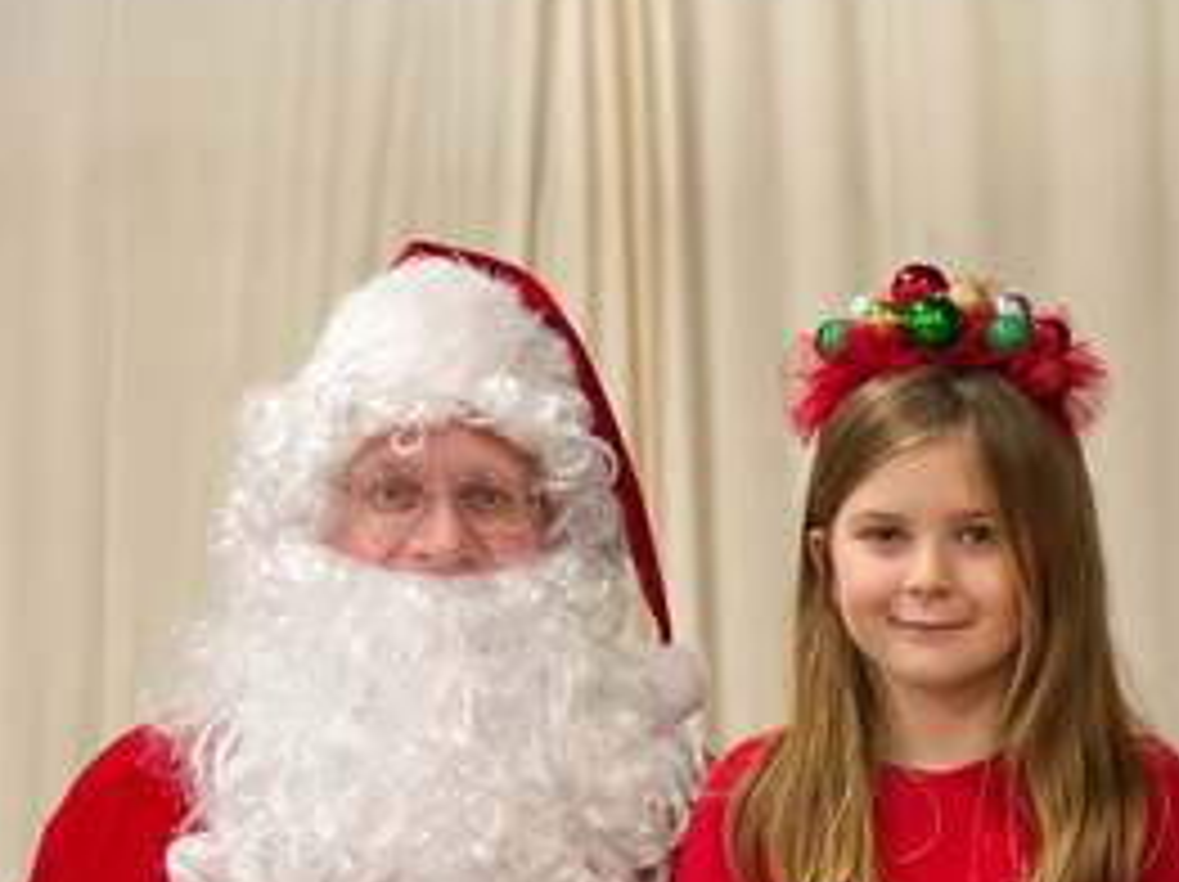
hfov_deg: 22.8
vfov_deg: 16.2
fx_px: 2926
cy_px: 1138
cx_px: 603
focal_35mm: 86
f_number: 2.5
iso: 400
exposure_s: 1/40
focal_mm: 39
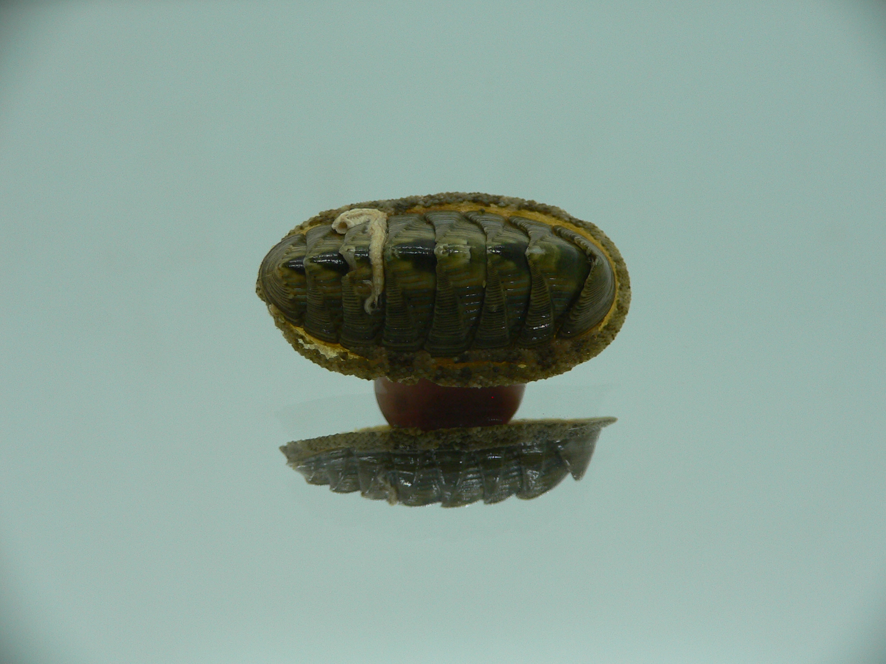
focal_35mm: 35
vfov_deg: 40.7
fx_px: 896
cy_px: 332
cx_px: 443
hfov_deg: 52.6
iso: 80
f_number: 2.8
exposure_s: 1/60
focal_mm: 4.6
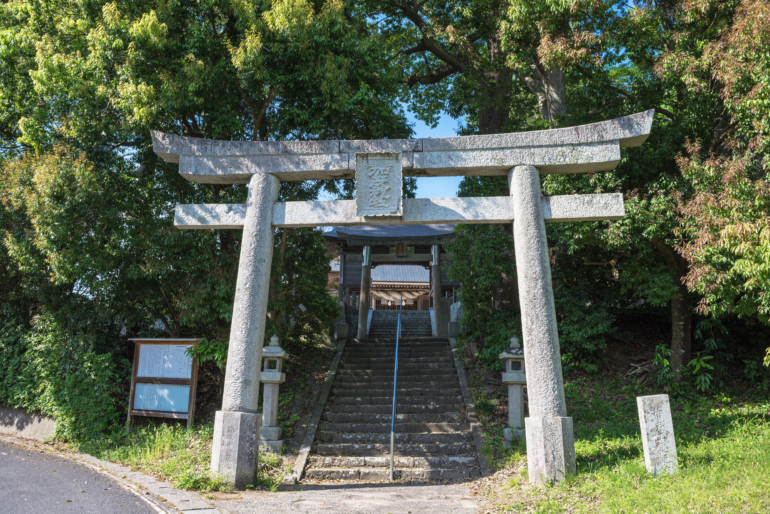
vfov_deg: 47.9
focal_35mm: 27
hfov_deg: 67.4
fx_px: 577
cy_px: 257
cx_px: 385
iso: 100
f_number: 8
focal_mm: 18
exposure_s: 1/100
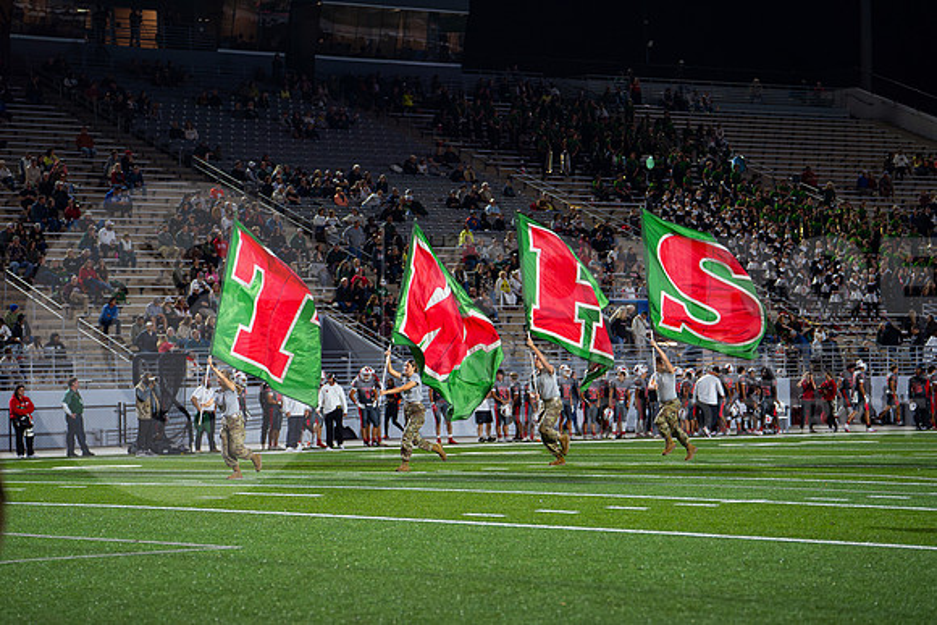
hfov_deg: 17.8
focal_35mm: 115
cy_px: 335
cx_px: 506
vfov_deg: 11.9
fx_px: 2994
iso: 2500
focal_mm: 106
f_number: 3.2
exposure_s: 1/1250
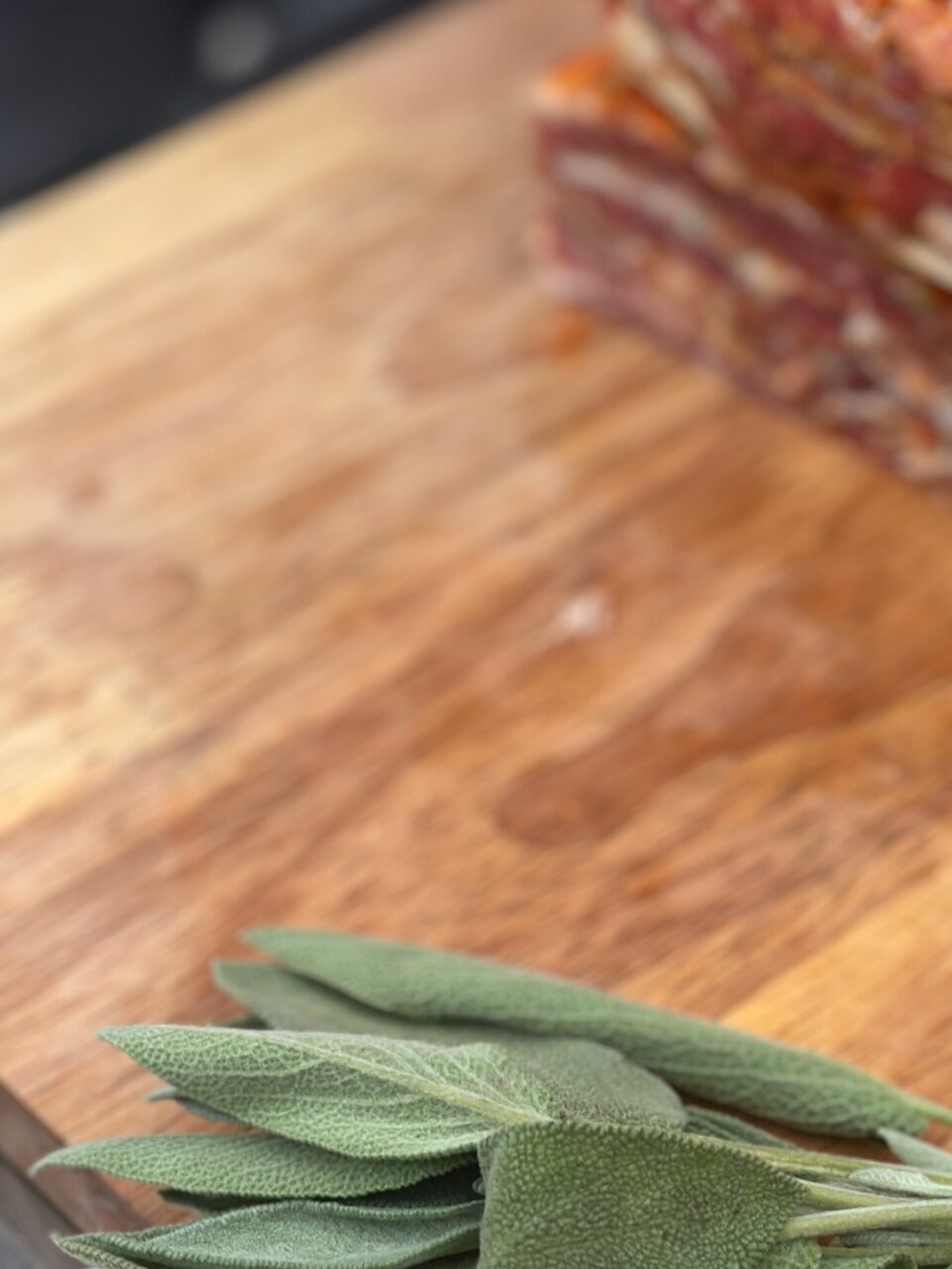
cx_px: 904
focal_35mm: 96
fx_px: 3520
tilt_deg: -43.9
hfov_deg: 15.2
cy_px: 706
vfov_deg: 20.4
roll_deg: -1.1
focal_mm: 6.86
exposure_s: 1/178
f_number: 1.78
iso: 80
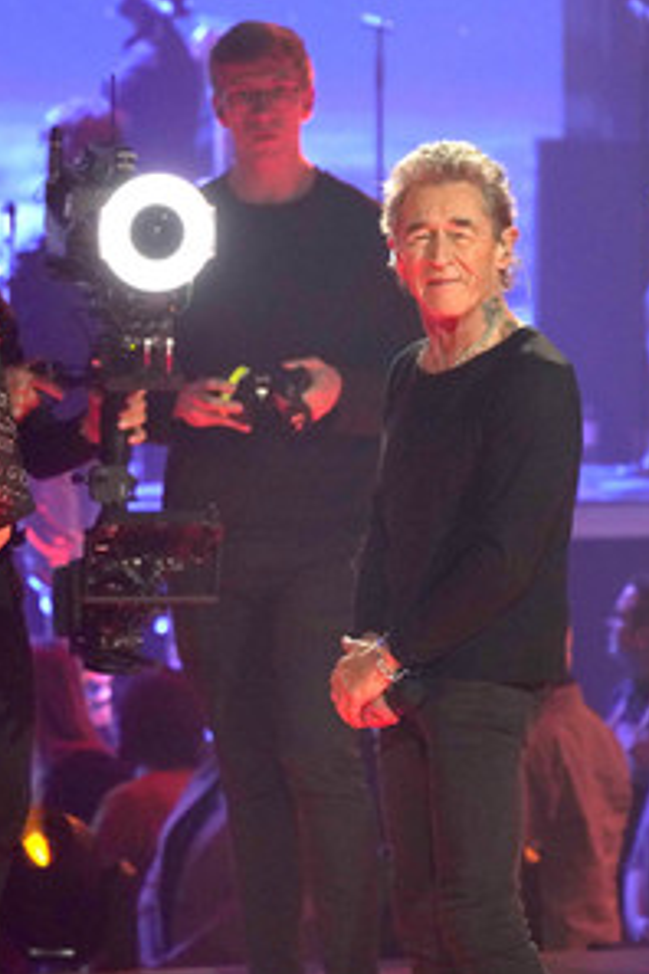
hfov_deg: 6.0
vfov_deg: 9.0
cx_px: 120
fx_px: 6192
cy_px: 489
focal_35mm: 229
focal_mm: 151
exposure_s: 1/200
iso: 3200
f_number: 5.6
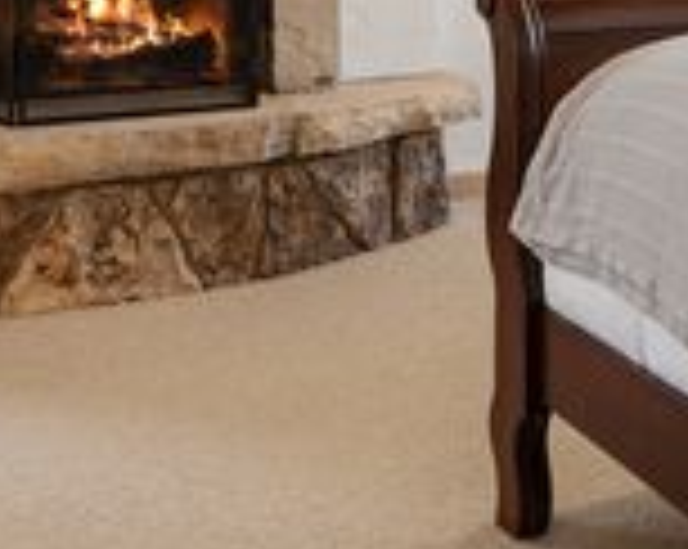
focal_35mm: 50
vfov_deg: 26.1
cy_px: -151
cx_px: 400
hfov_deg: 37.3
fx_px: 1017
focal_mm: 16
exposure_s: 1.3
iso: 400
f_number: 13
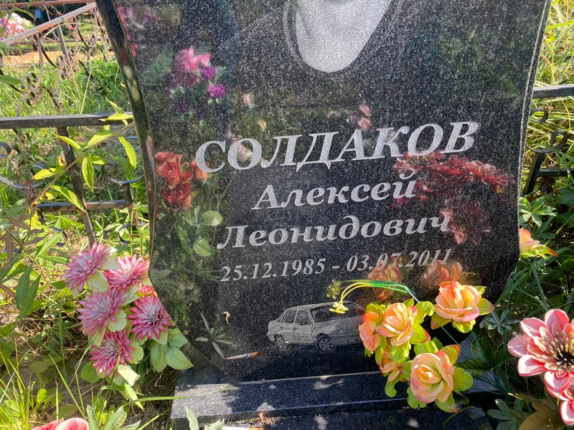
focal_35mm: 26
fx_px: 431
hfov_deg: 67.3
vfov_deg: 53.1
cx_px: 287
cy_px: 215
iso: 32
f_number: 1.8
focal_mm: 4.25
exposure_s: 1/328
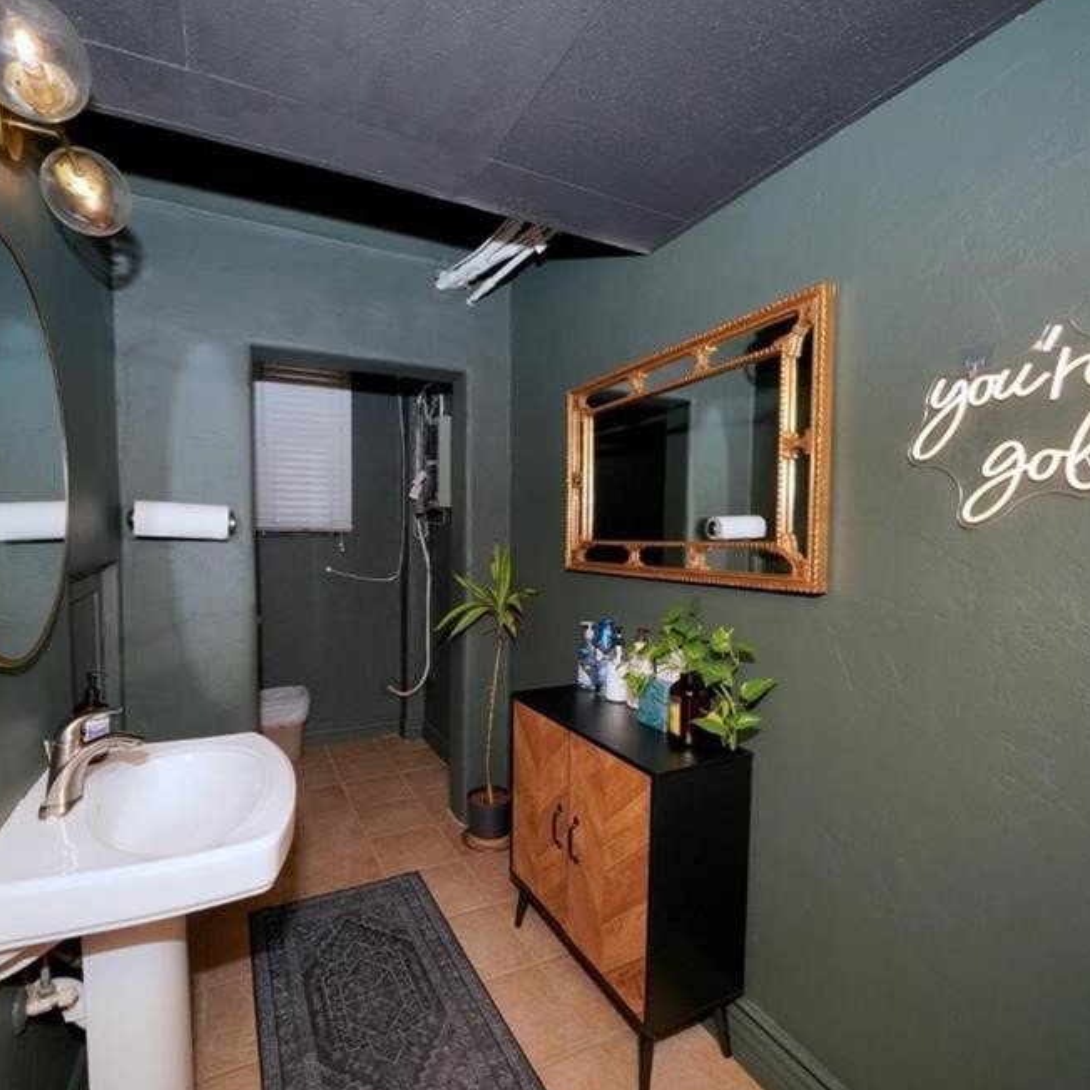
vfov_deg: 87.4
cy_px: 552
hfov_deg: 87.2
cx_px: 493
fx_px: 570
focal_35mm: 16
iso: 800
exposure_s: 1/250
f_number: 10
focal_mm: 12
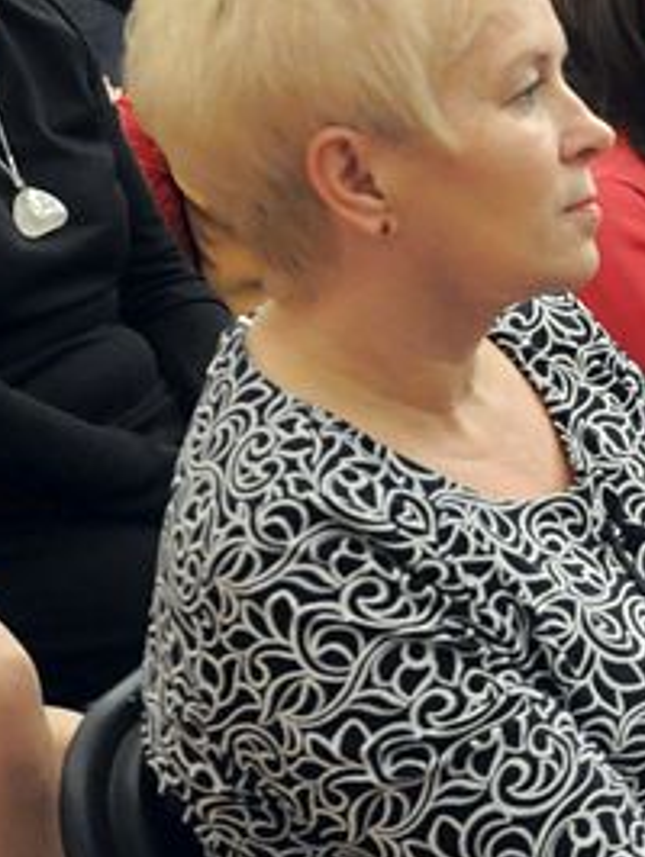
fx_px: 2394
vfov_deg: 20.3
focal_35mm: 97
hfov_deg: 15.1
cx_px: 658
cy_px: 337
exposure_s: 1/80
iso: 2500
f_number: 4.5
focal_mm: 21
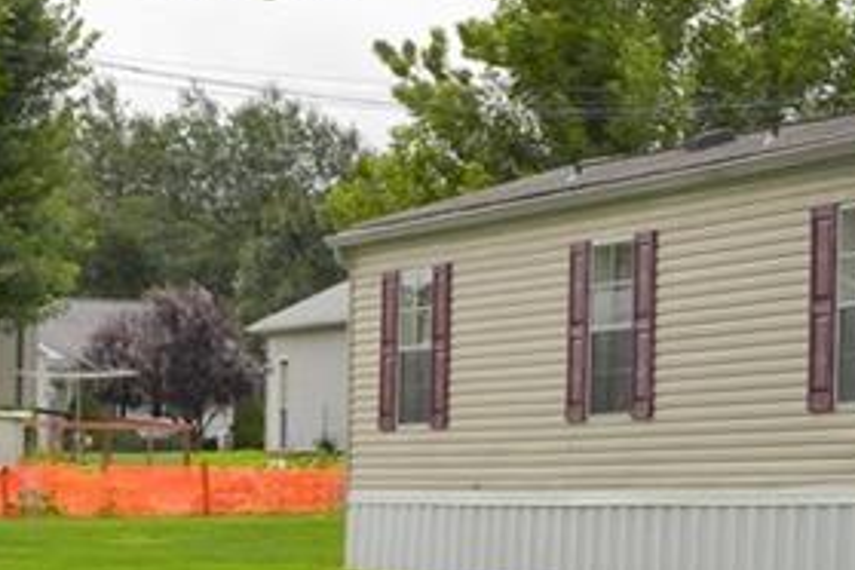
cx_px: 1244
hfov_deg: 13.6
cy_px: 555
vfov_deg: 9.5
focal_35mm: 143
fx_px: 3396
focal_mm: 26
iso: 100
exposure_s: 1/200
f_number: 10
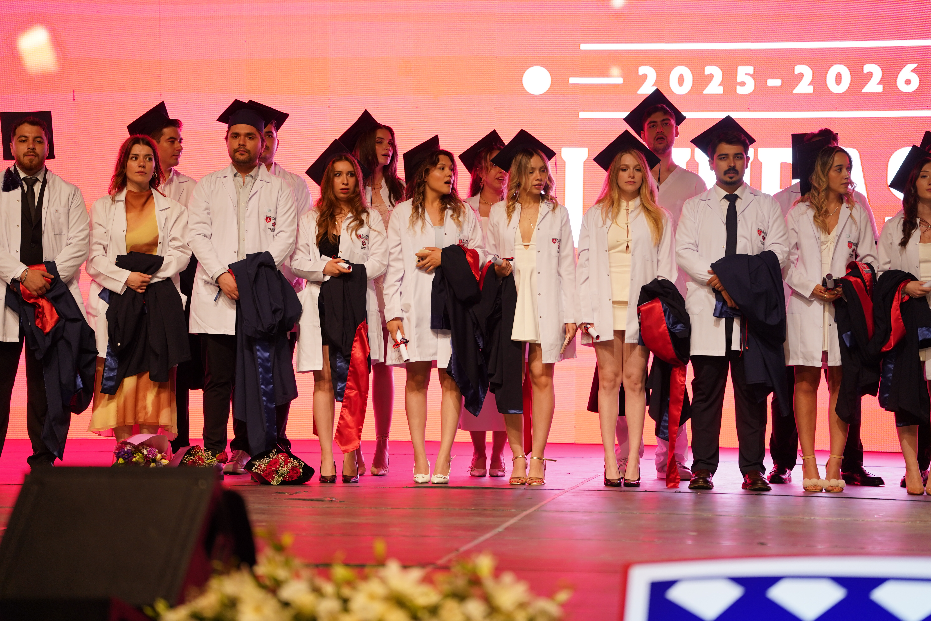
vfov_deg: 6.9
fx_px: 5172
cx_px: 466
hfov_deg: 10.3
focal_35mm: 200
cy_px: 310
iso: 640
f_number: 2.8
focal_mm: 200
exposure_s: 1/160
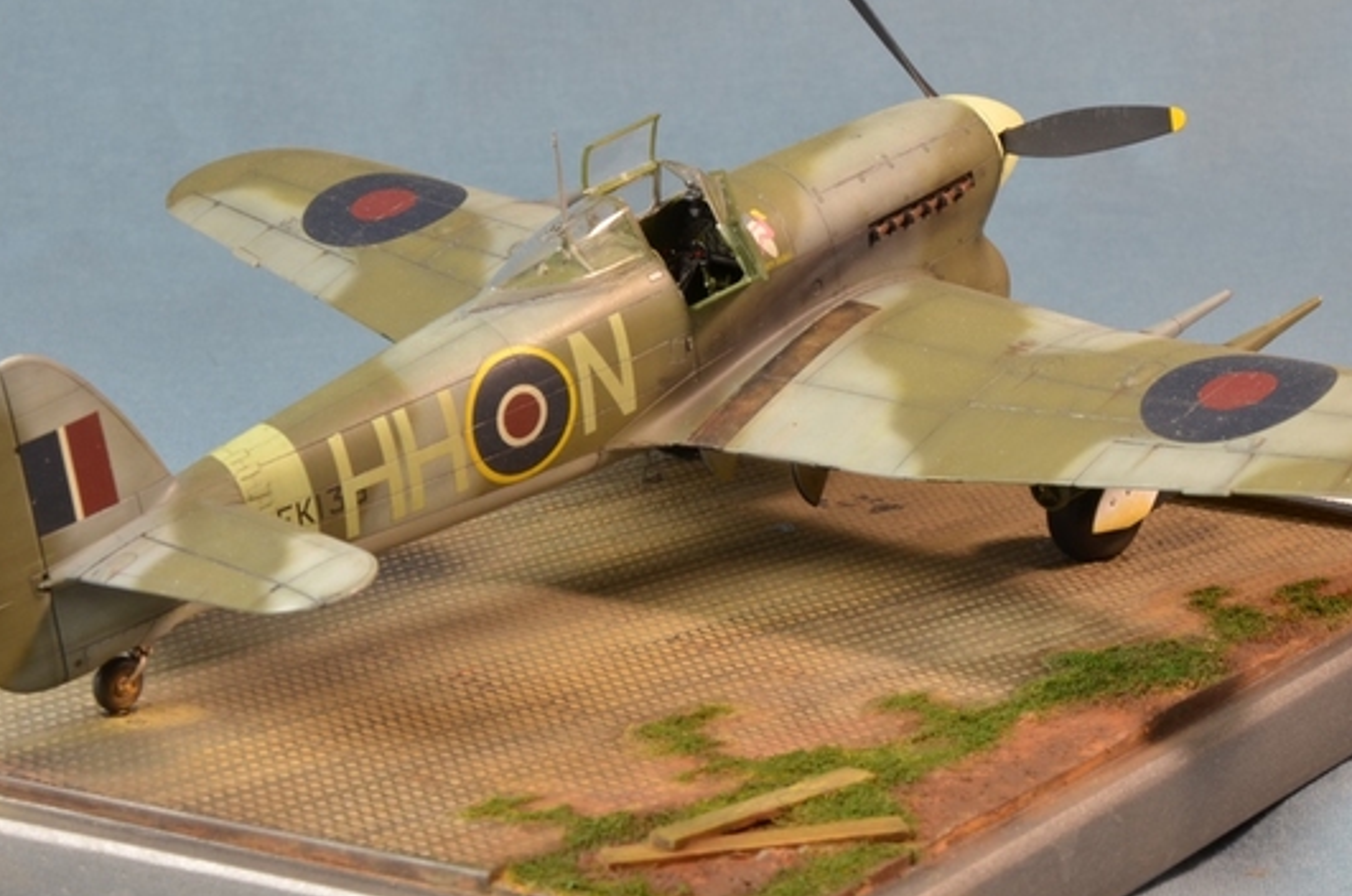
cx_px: 659
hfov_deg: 15.7
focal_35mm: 131
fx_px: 4911
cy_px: 423
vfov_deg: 10.4
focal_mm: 58
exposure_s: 1/1.6
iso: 200
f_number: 18
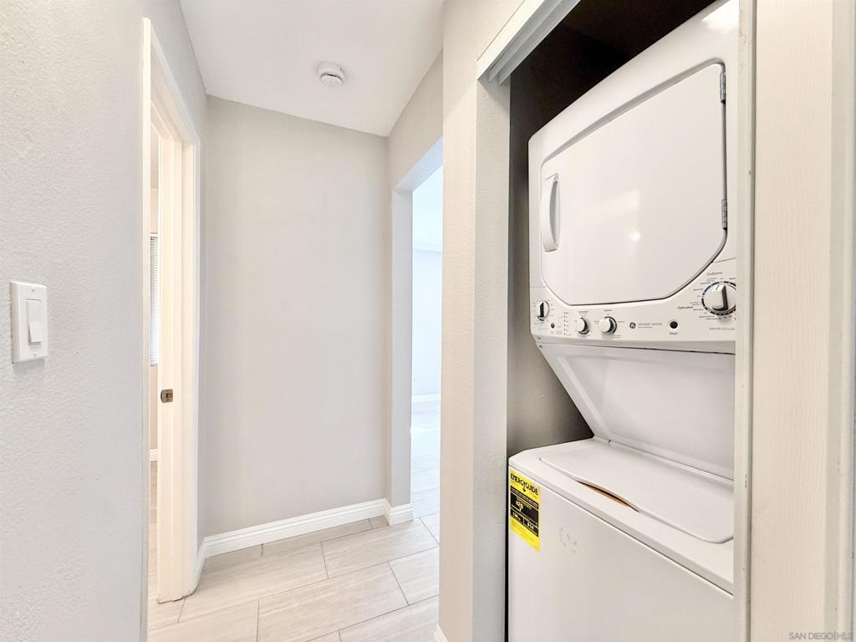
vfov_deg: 85.7
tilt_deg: +0.2
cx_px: 428
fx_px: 346
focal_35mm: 14
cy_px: 321
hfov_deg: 102.1
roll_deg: -0.7
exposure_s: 1/120
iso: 200
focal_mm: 2.22
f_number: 2.2
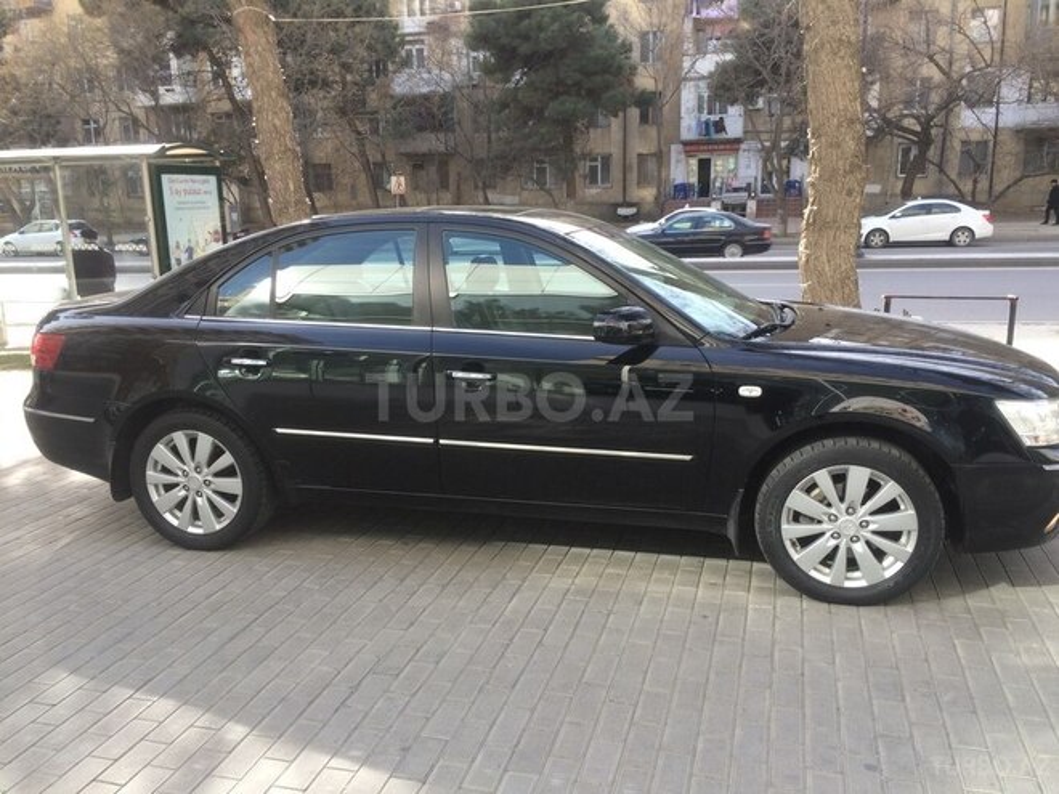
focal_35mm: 29
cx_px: 530
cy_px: 397
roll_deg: +1.8
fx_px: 887
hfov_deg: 61.7
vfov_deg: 48.2
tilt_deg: -14.2
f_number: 2.2
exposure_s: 1/202
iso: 32
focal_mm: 4.15
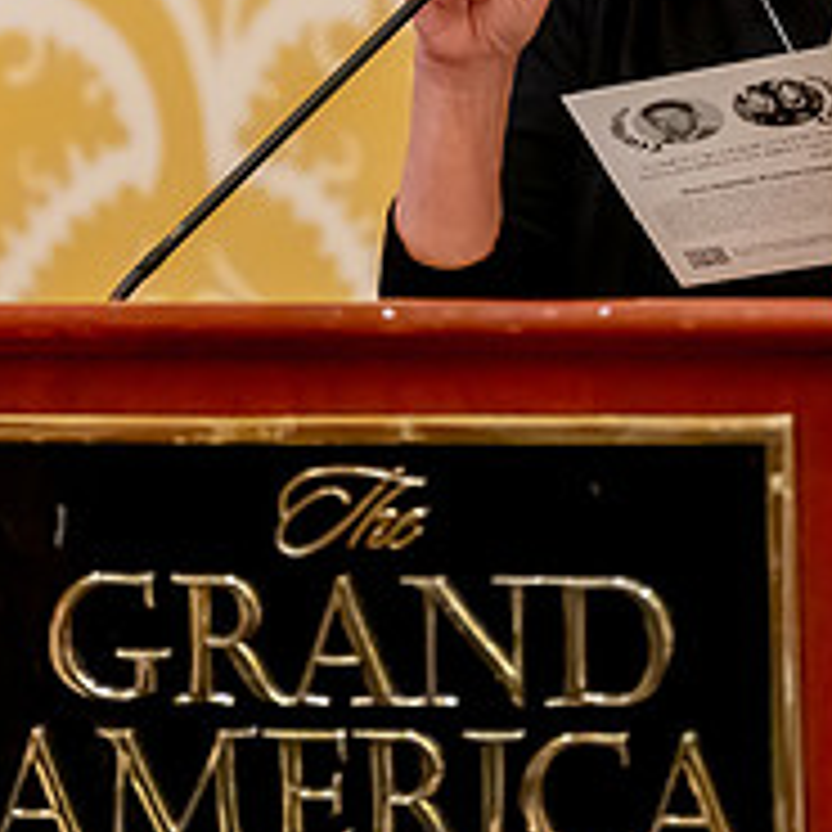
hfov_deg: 3.1
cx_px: 459
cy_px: -59
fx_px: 15337
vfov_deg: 3.1
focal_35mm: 564
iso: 6400
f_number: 2.8
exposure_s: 1/160
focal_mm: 200
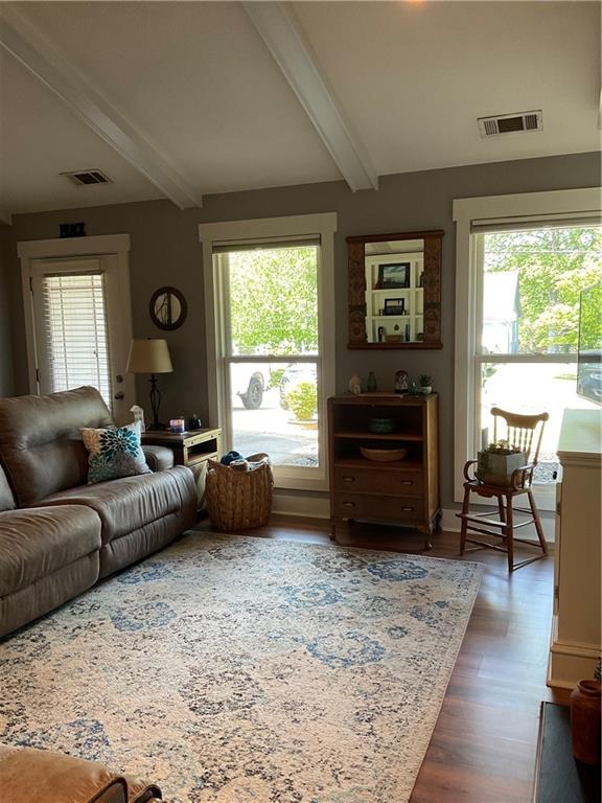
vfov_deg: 61.7
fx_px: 672
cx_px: 301
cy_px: 402
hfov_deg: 48.2
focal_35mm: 29
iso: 50
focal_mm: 3
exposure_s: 1/60
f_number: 1.8
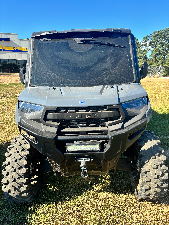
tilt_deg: -11.9
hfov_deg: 53.1
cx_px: 84
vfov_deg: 67.3
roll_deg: -1.7
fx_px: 169
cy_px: 112
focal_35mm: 26
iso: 50
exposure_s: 1/1126
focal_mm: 5.96
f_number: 1.6
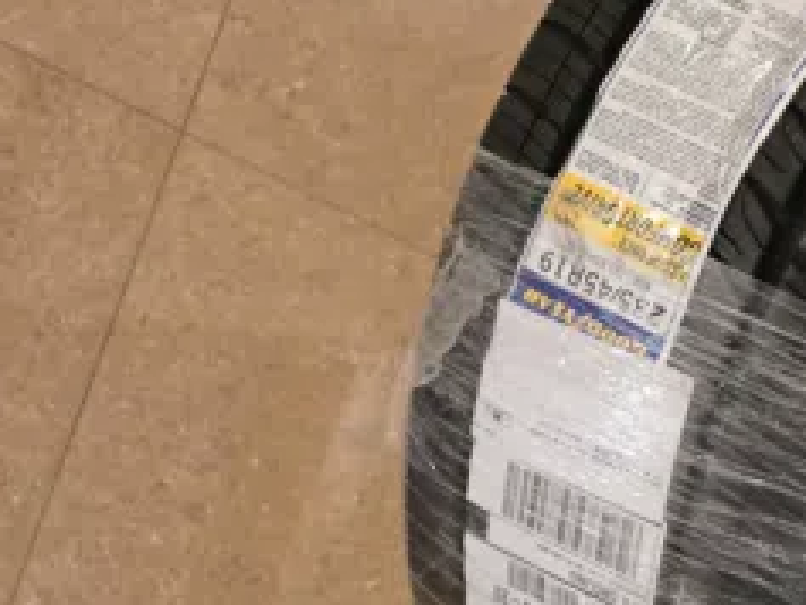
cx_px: 1075
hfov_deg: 26.1
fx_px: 1444
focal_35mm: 62
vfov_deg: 23.5
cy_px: 445
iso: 1000
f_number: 1.7
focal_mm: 6.3
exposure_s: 1/100
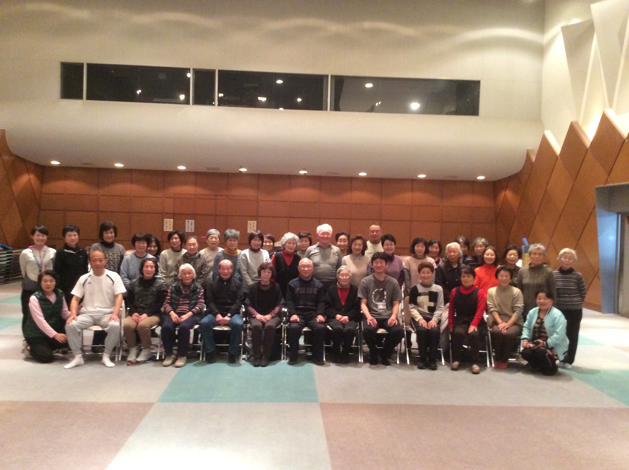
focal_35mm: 32
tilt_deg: -3.0
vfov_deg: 44.1
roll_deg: -1.4
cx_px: 314
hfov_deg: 56.9
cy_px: 235
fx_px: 581
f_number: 2.4
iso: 250
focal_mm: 3.3
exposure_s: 1/20
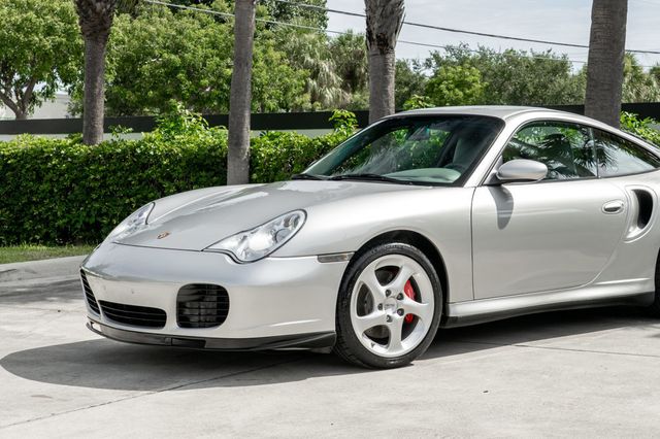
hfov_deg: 27.4
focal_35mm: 73
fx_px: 1344
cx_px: 448
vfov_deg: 18.6
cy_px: 191
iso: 200
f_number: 8
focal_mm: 37
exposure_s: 1/160
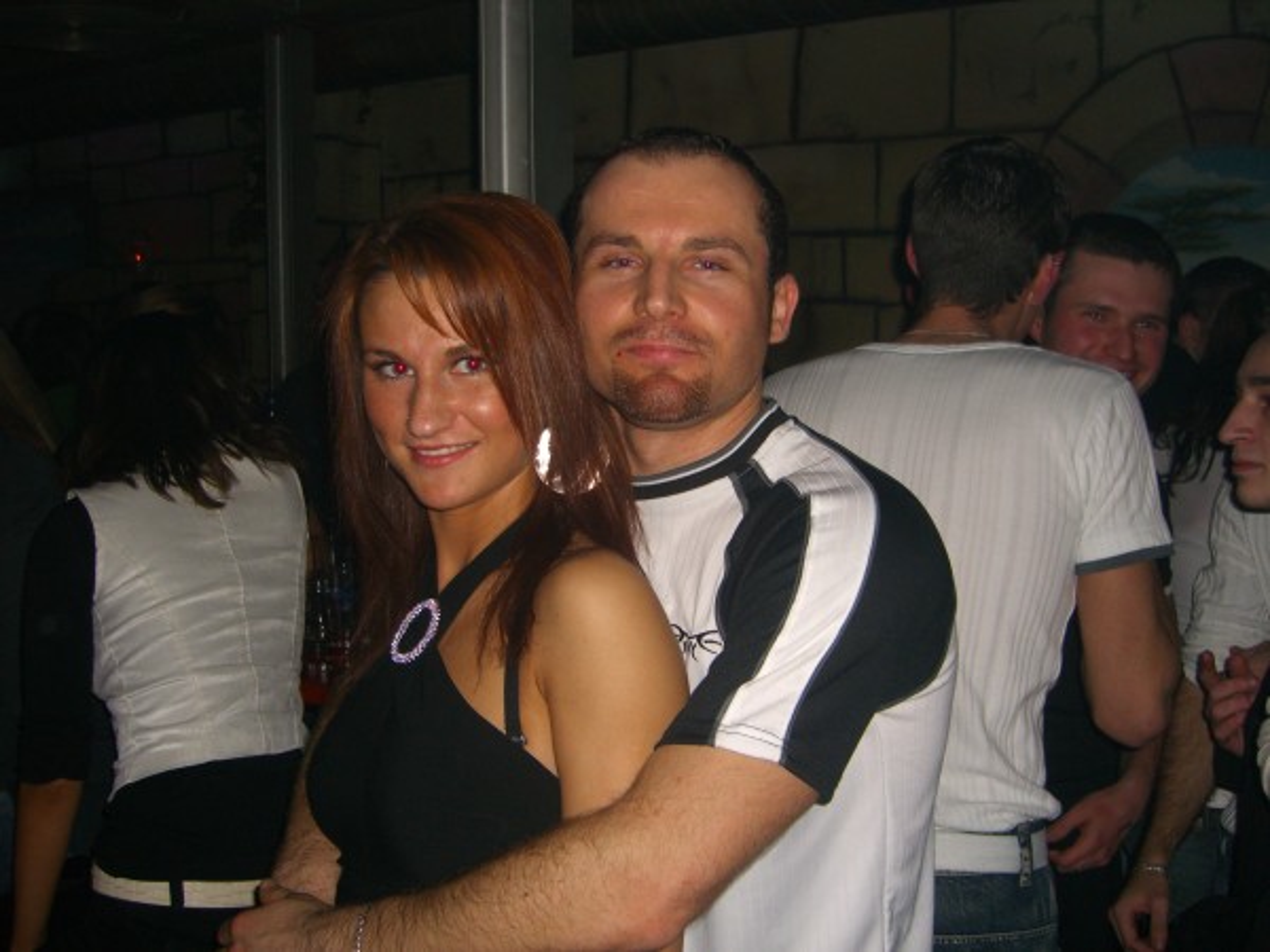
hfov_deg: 49.0
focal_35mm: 38
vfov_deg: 37.7
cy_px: 476
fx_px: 1394
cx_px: 635
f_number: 2.8
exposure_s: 1/60
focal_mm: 7.9
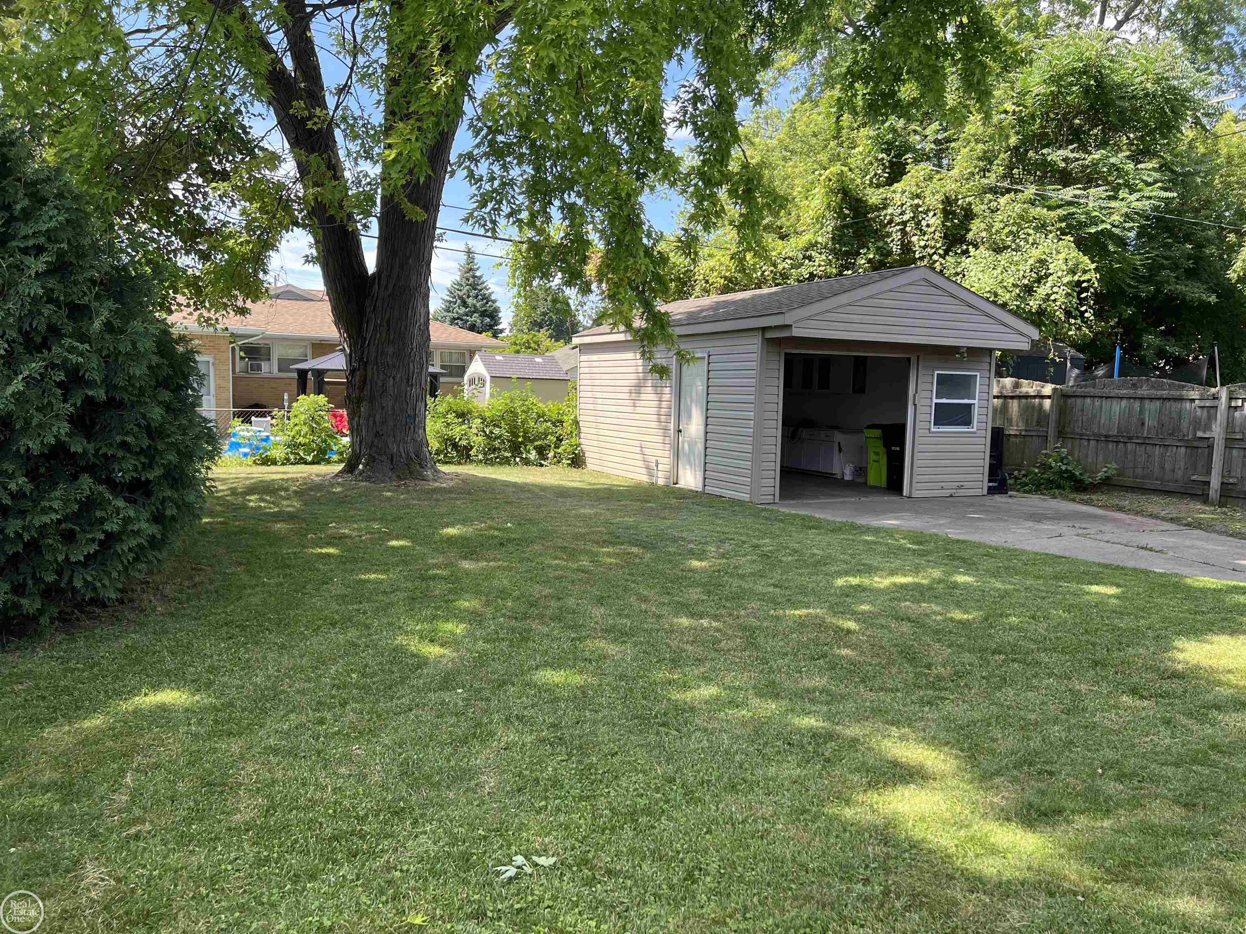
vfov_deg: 53.1
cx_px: 623
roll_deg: -1.1
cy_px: 467
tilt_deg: -6.0
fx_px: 936
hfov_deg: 67.3
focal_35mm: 26
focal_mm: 5.7
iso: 50
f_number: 1.5
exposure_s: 1/674
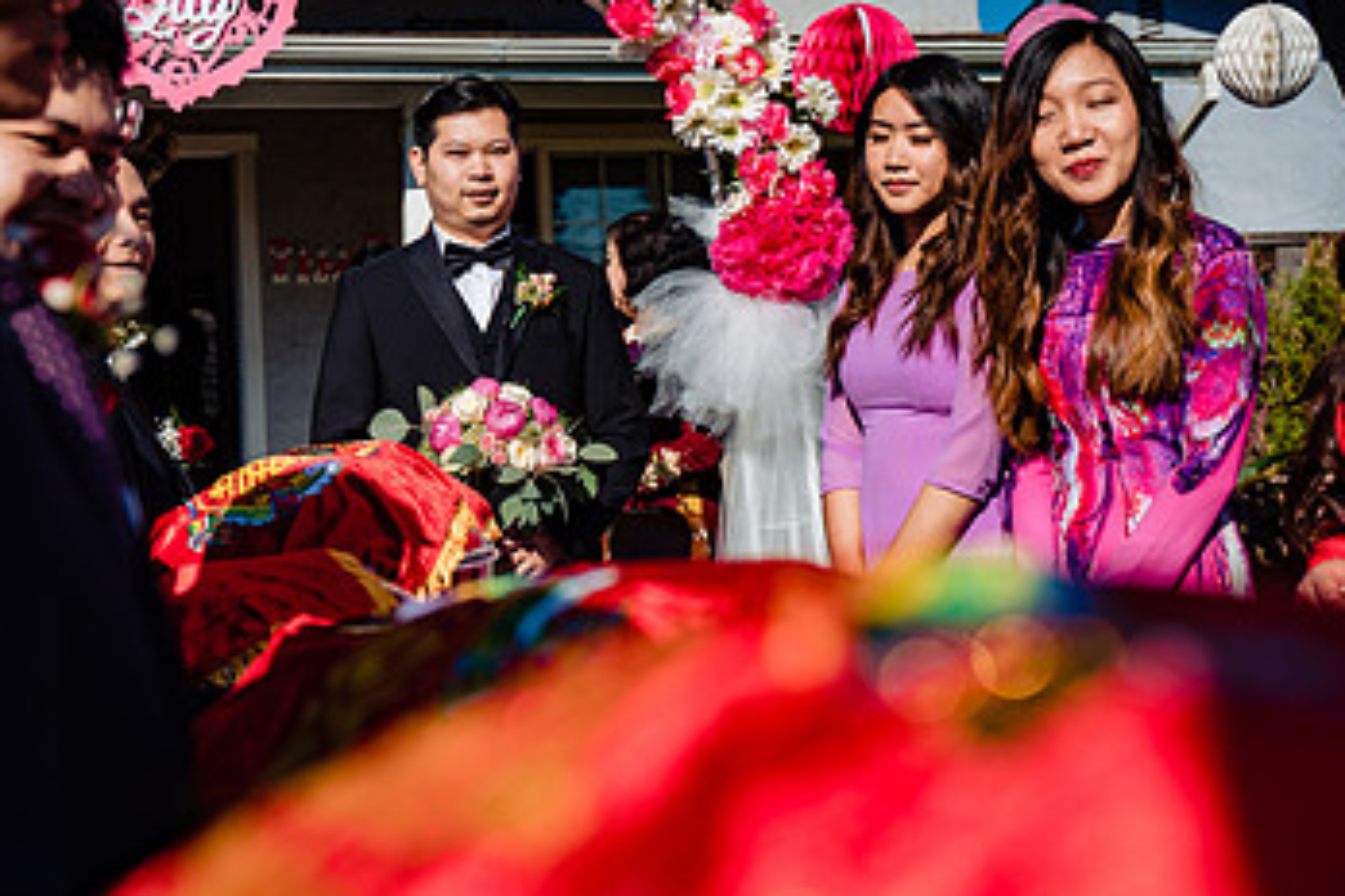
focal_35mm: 60
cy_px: 384
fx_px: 2241
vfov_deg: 22.6
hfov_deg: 33.0
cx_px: 406
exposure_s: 1/1600
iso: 100
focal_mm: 36
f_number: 3.5
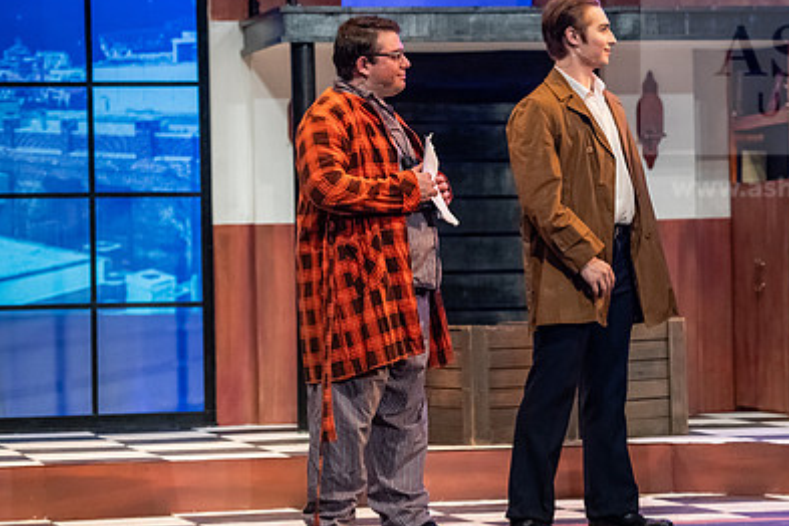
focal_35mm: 155
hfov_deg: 13.2
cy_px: 230
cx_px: 580
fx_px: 3397
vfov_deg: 8.9
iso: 4000
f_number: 3.2
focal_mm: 105
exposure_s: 1/200
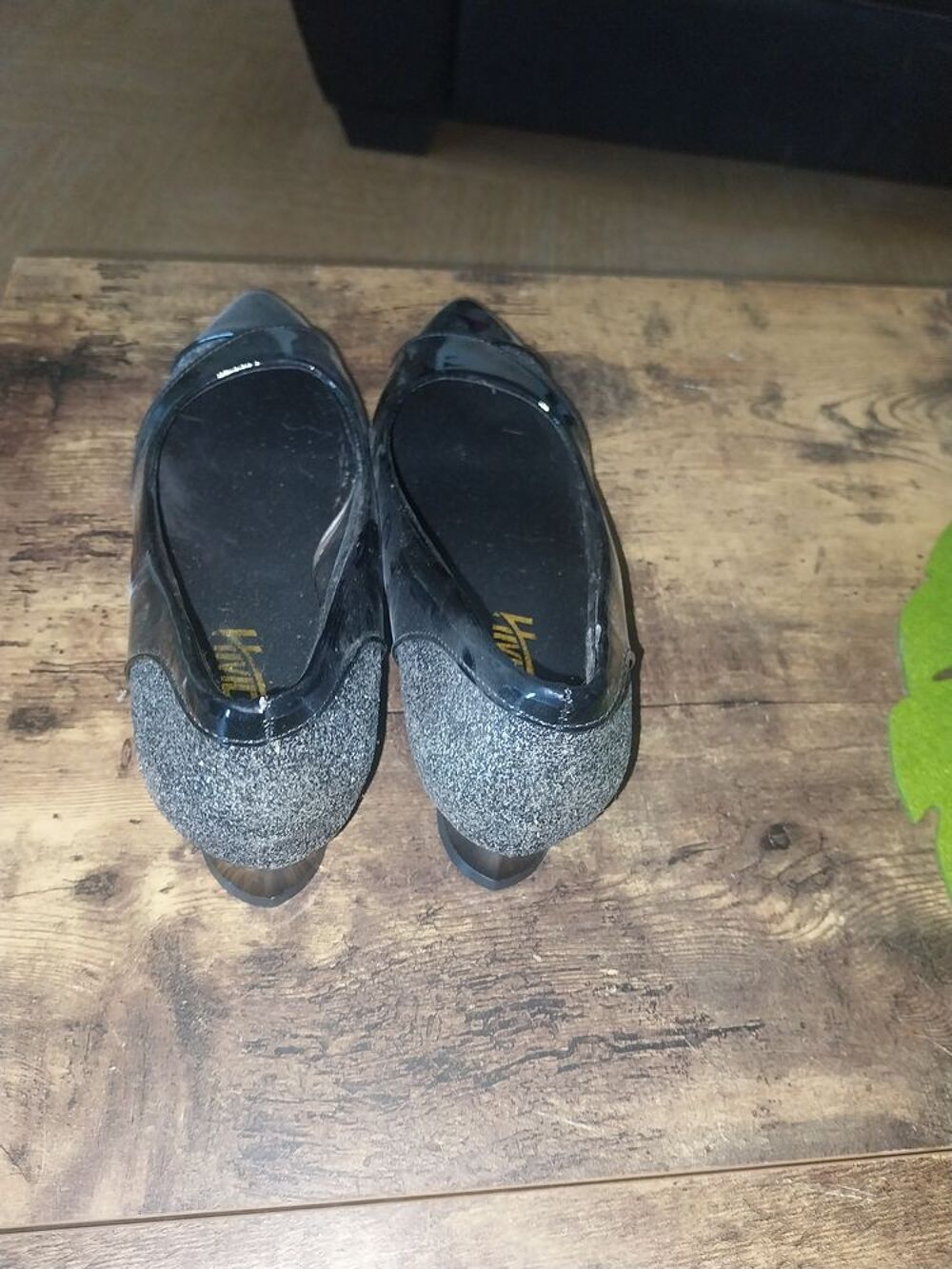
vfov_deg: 67.3
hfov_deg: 53.1
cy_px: 634
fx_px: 953
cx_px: 476
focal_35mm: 26
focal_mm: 4
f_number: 1.8
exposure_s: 1/50
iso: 320
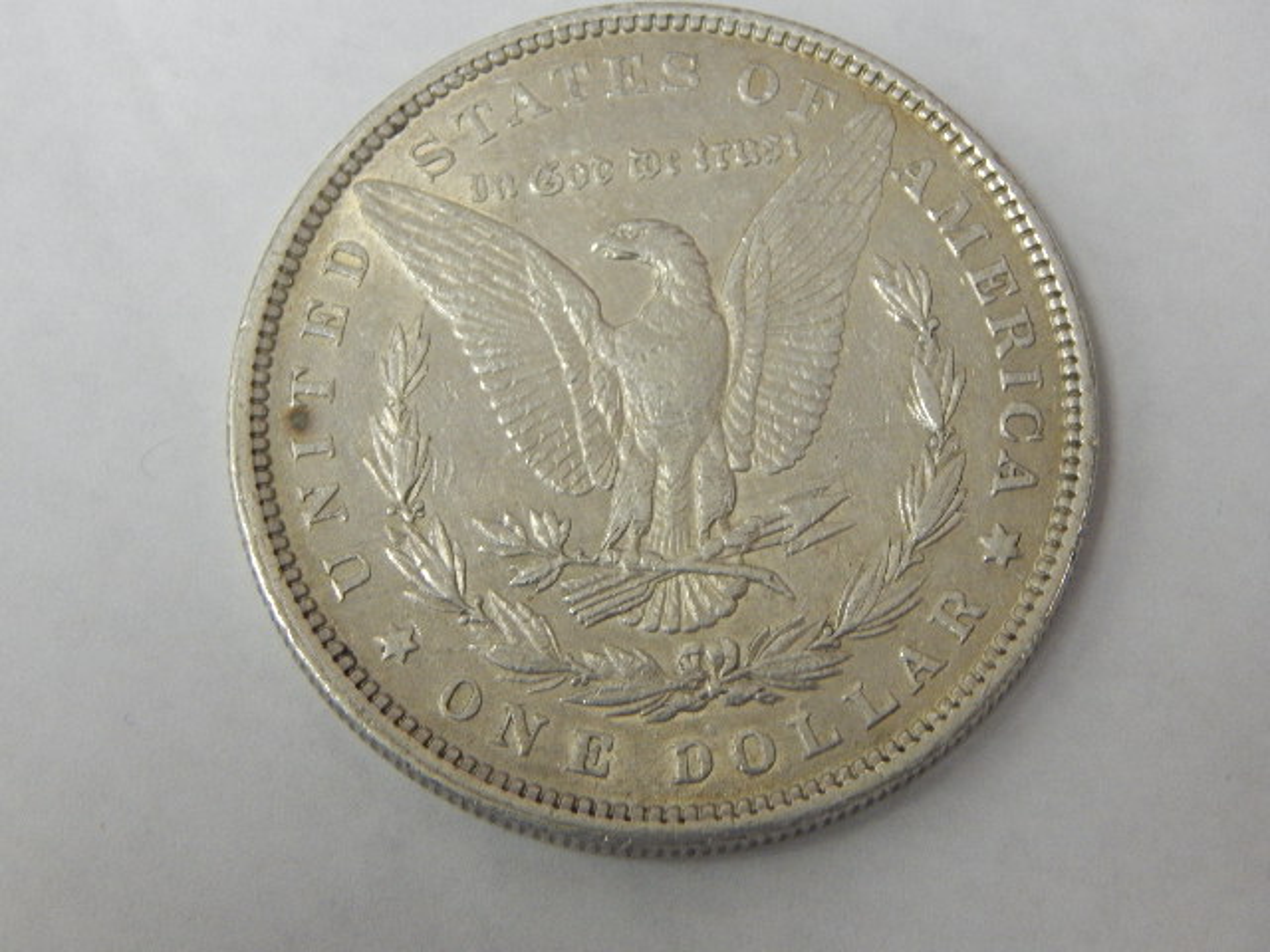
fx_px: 4182
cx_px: 635
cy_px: 476
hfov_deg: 17.3
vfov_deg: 13.0
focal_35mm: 114
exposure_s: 1/20
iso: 400
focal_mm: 20.5
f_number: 4.6
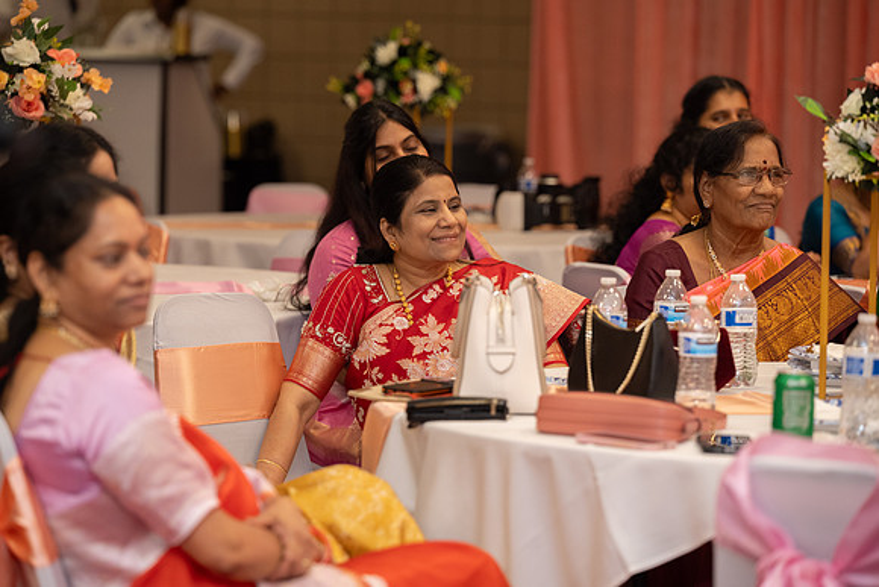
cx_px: 440
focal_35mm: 146
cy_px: 294
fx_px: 3560
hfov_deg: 14.1
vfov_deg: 9.4
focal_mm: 145
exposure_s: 1/160
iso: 1000
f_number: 3.5
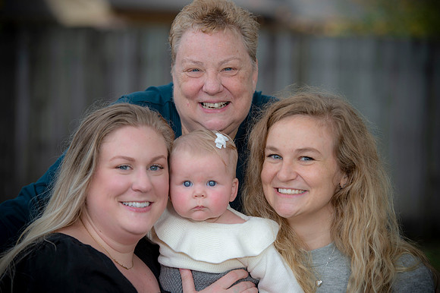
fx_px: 1588
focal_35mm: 130
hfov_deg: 15.8
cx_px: 220
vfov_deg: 10.5
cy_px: 146
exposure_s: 1/200
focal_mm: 130
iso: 160
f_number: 3.5
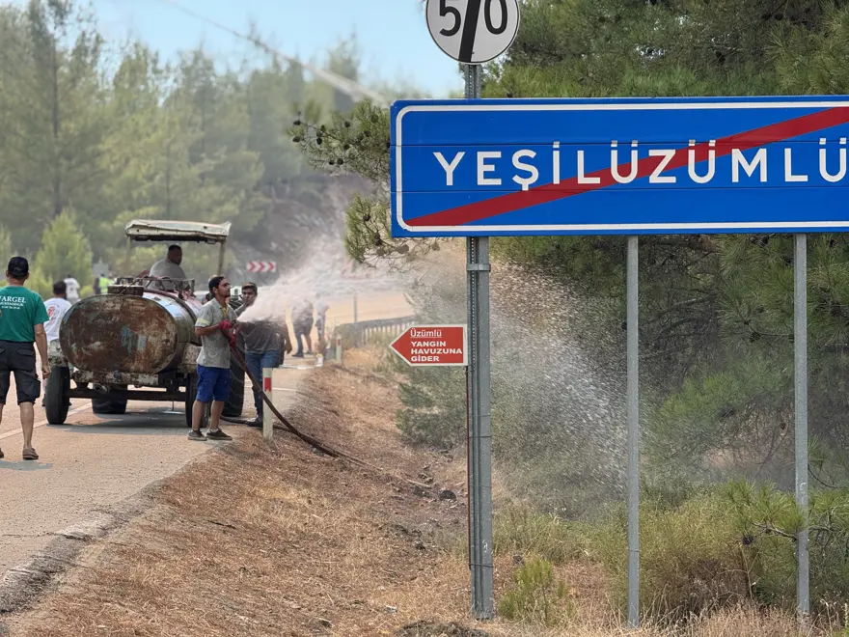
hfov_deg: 16.4
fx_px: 2943
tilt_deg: +1.6
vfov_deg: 12.3
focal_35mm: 120
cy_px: 318
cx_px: 424
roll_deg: +0.4
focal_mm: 15.66
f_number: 2.8
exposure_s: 1/286
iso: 50
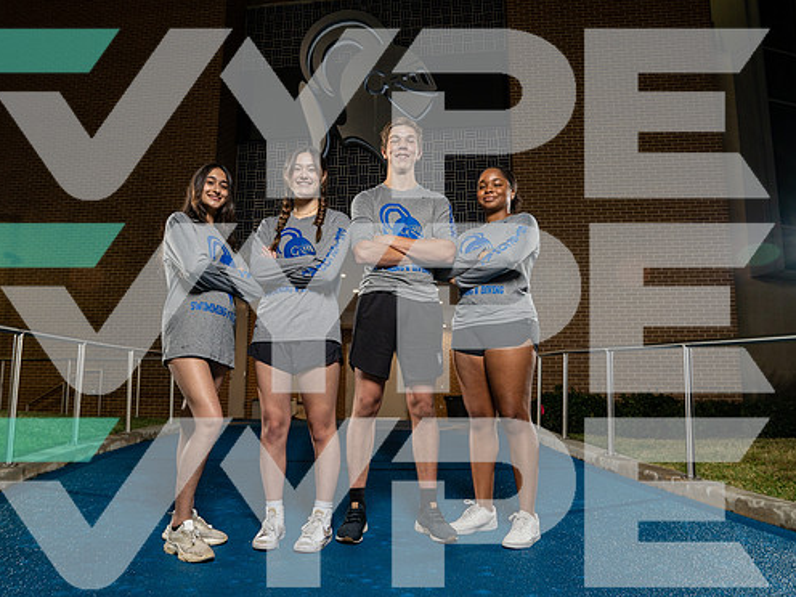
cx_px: 366
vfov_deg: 51.3
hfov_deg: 65.2
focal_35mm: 27
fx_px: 621
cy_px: 309
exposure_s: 1/125
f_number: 5
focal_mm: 24
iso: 500
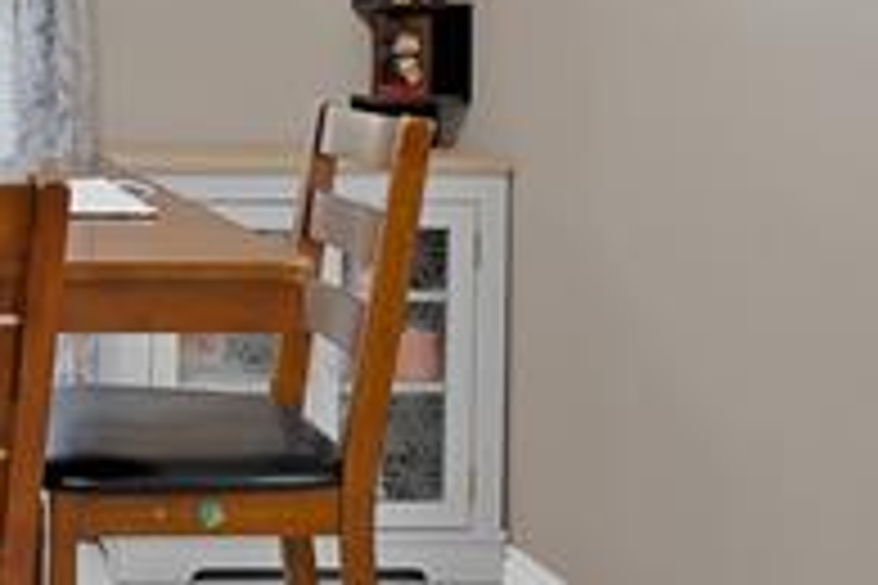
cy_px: -4
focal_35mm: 63
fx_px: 1536
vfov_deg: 20.8
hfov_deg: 27.8
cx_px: -189
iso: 640
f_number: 9
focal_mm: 12
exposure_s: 1
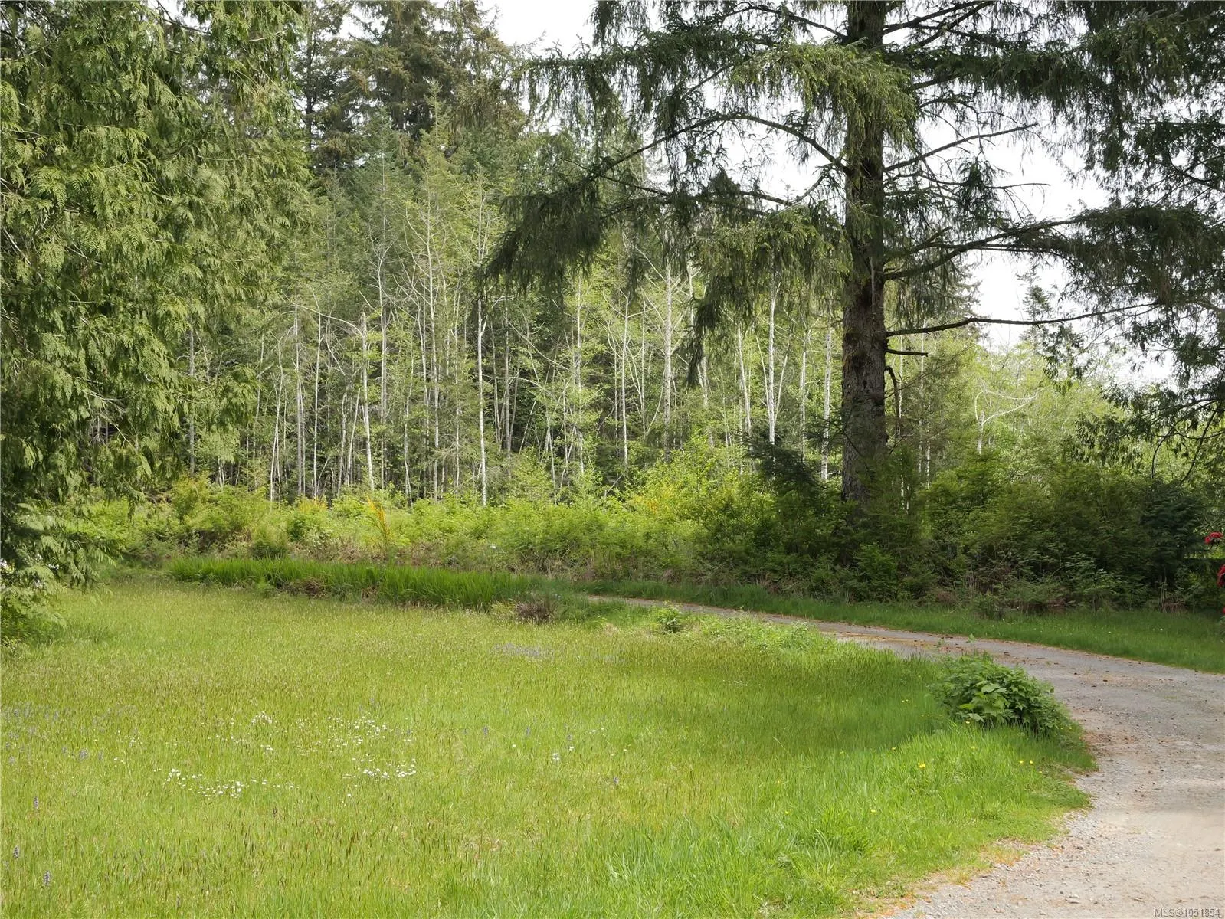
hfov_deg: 41.2
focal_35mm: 46
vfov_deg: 31.5
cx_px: 612
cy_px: 460
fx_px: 1628
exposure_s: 1/800
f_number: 4.5
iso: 400
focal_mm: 23
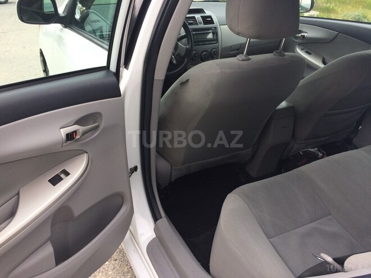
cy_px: 139
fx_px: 311
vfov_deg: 48.2
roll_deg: -1.3
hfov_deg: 61.7
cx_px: 186
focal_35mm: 29
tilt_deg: -31.2
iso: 32
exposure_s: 1/250
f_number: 2.2
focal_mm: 4.15
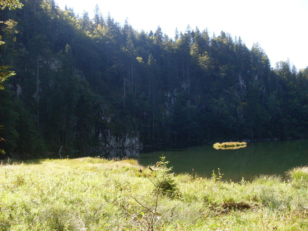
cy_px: 116
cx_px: 154
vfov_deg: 37.7
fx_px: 338
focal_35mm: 38
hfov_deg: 49.0
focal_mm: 6.3
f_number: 2.8
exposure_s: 1/250
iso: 80
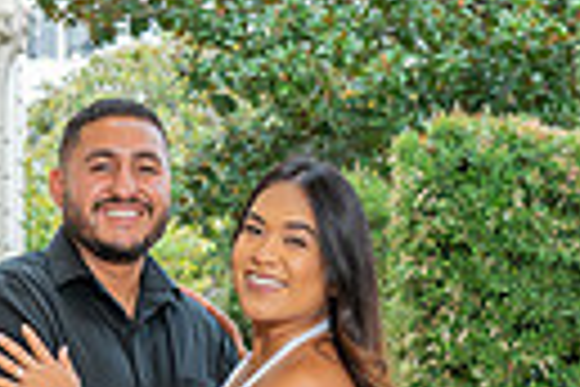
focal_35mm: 165
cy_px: 622
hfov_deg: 12.4
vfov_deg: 8.1
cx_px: 79
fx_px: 2658
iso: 200
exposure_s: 1/160
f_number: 4
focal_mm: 33
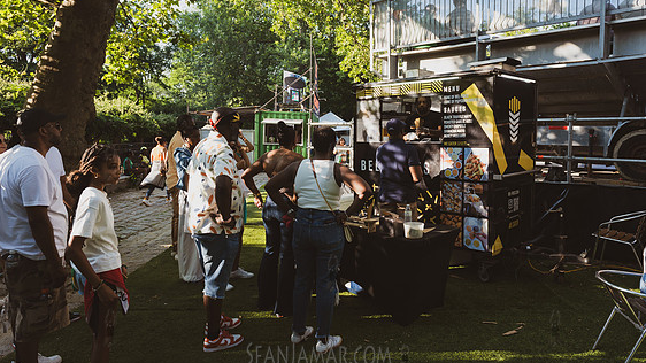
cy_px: 160
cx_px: 332
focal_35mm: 26
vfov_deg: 44.3
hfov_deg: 71.9
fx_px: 445
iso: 400
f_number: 4.5
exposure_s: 1/400
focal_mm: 24
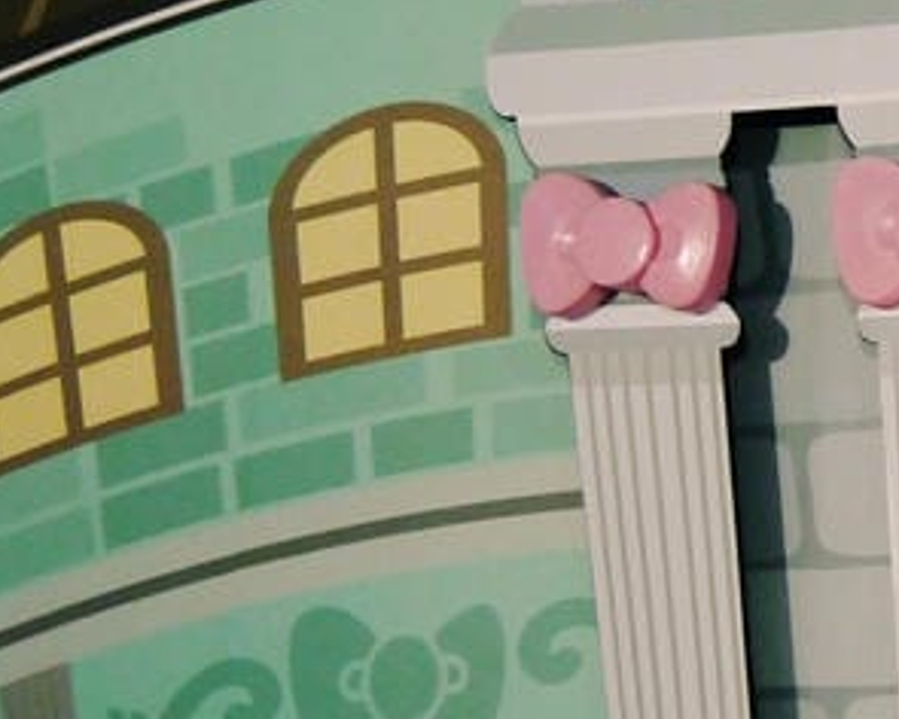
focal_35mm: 111
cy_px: 286
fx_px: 2953
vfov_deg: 13.9
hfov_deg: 15.2
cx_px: 1569
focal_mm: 14
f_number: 3.5
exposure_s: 1/60
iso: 400
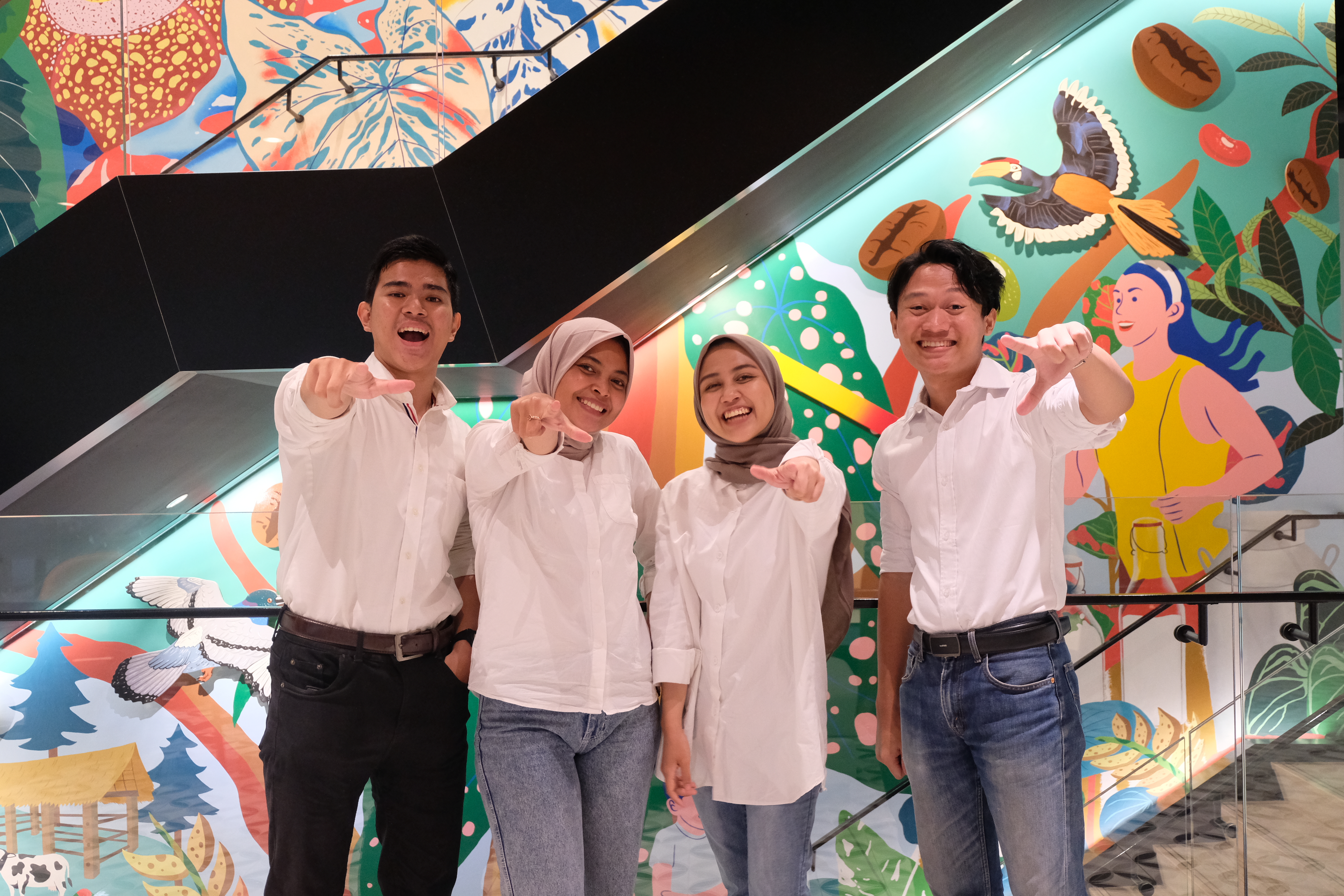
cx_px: 672
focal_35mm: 36
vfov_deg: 36.9
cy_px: 448
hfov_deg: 53.1
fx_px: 1344
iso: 2000
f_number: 4.2
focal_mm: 24.3
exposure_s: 1/30
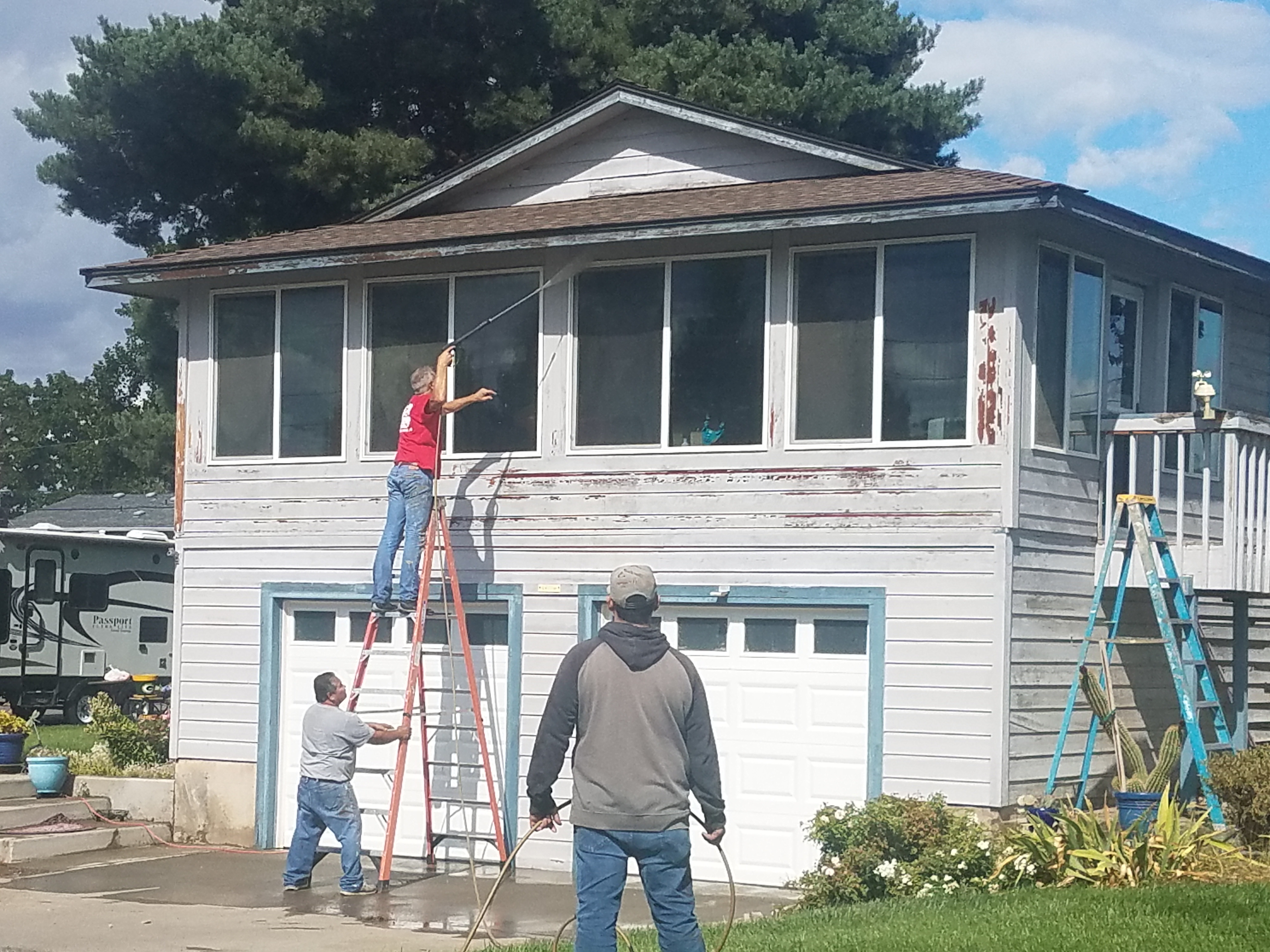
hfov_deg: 67.3
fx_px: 954
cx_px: 635
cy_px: 476
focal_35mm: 26
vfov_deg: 53.1
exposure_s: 1/3032
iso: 40
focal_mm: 4.2
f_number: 1.7
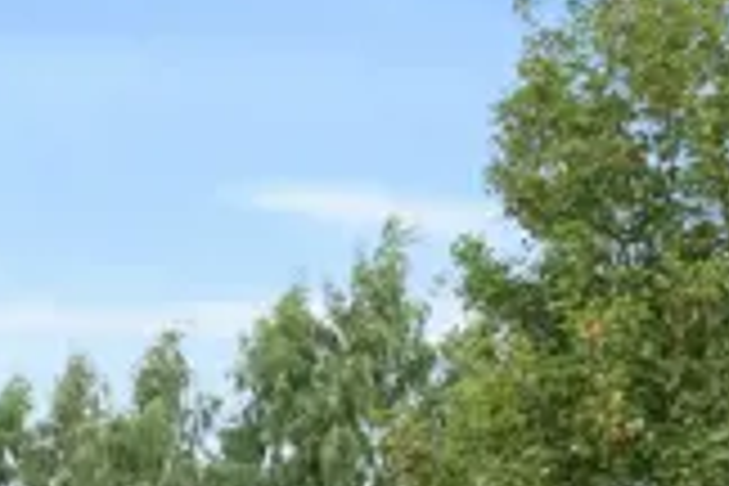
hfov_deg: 21.2
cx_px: -414
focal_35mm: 78
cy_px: 860
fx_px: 1579
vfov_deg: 15.2
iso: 200
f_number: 8
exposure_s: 1/80
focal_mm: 14
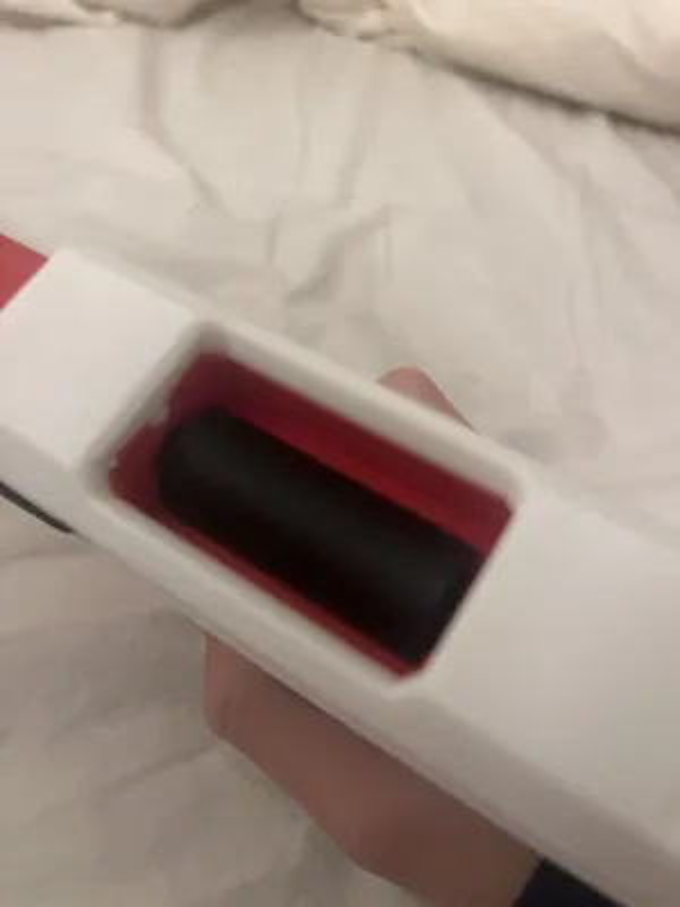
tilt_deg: -47.0
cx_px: 340
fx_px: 681
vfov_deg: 67.3
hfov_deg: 53.1
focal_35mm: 26
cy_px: 454
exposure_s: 1/60
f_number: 1.6
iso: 400
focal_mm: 5.1
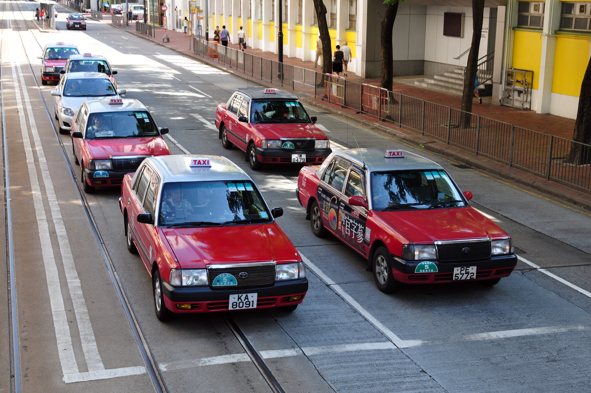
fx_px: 861
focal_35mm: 52
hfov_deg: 37.9
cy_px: 196
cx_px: 296
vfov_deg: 25.7
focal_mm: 35
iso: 200
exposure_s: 1/125
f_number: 5.6
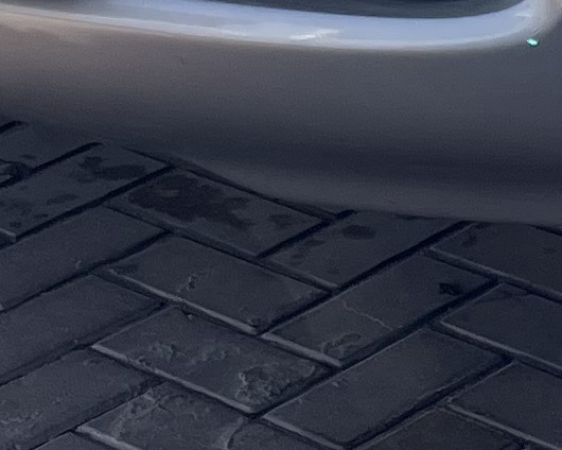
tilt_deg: -15.2
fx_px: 3210
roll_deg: +1.0
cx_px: 646
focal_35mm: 193
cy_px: -396
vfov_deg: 7.7
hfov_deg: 9.9
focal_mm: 4.2
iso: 32
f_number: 1.6
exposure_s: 1/2681
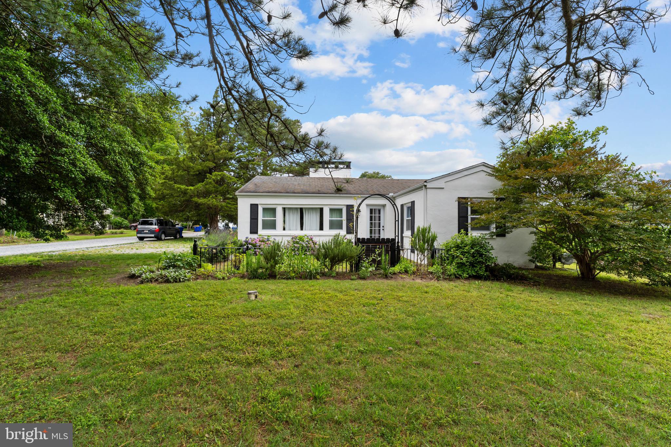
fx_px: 299
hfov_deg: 96.6
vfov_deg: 73.6
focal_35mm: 16
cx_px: 336
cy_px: 224
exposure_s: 1/400
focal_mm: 10.7
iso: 250
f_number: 7.1
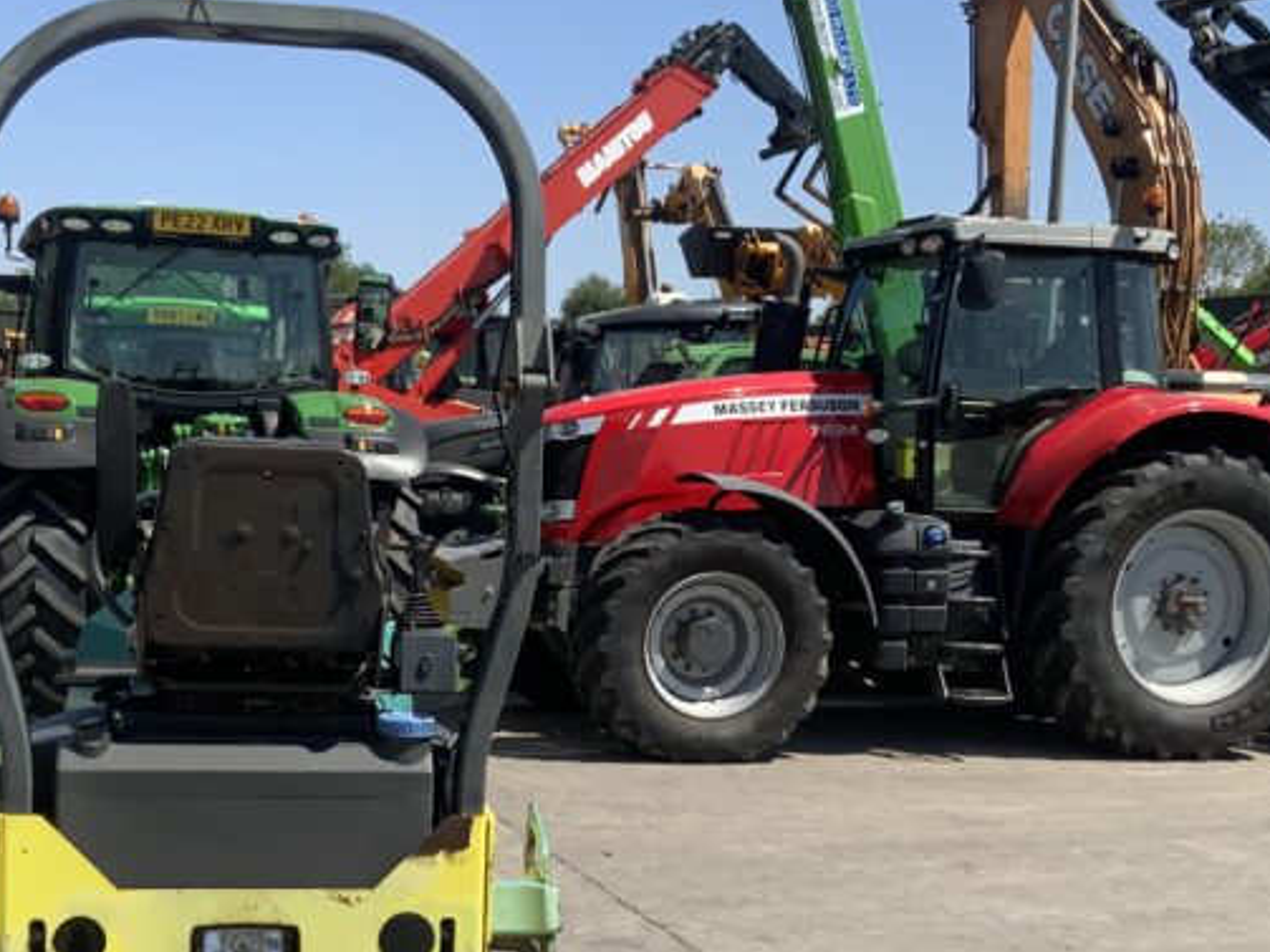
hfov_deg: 32.6
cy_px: 652
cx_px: 500
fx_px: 2164
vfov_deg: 24.7
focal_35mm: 59
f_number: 1.8
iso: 16
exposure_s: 1/1786
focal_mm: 3
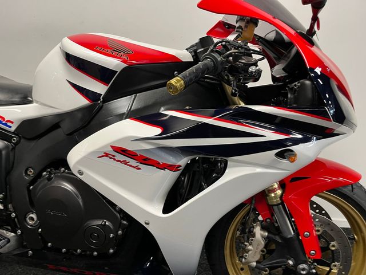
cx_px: 183
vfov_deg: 53.1
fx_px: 275
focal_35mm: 26
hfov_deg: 67.3
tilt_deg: -13.0
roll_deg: +2.0
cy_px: 138
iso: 125
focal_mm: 5.1
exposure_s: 1/50
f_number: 1.6
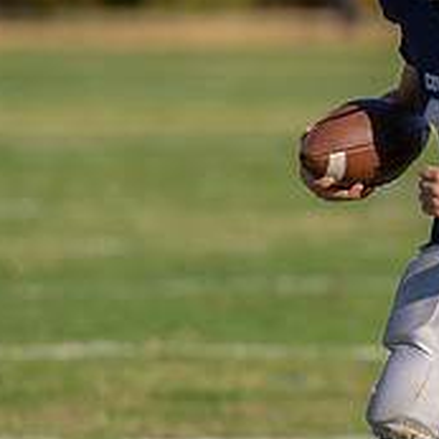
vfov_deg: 2.0
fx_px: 12569
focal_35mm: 876
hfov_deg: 2.0
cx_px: 594
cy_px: 261
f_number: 2.8
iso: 100
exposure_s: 1/2500
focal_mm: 200
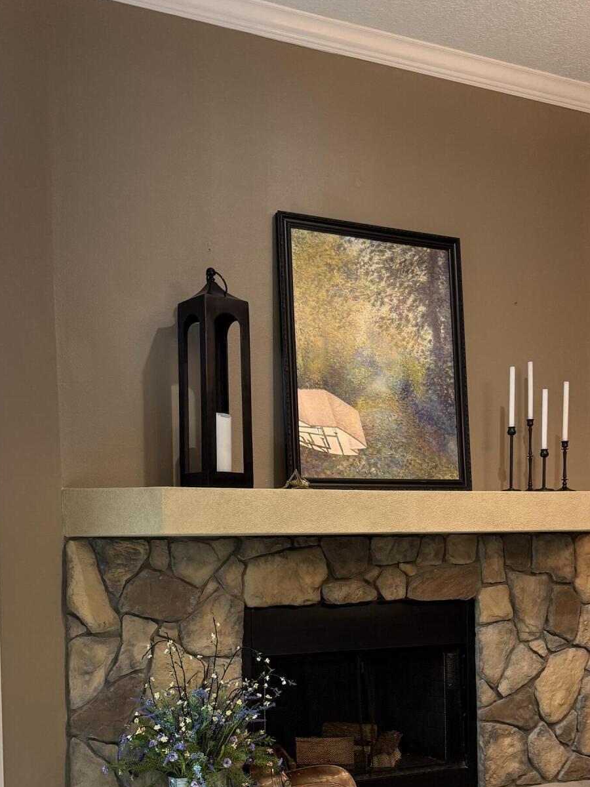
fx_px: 909
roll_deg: +0.4
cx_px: 327
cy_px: 579
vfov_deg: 45.4
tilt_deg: -2.2
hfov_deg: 35.9
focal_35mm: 40
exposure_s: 1/60
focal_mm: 6.76
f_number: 1.78
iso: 250
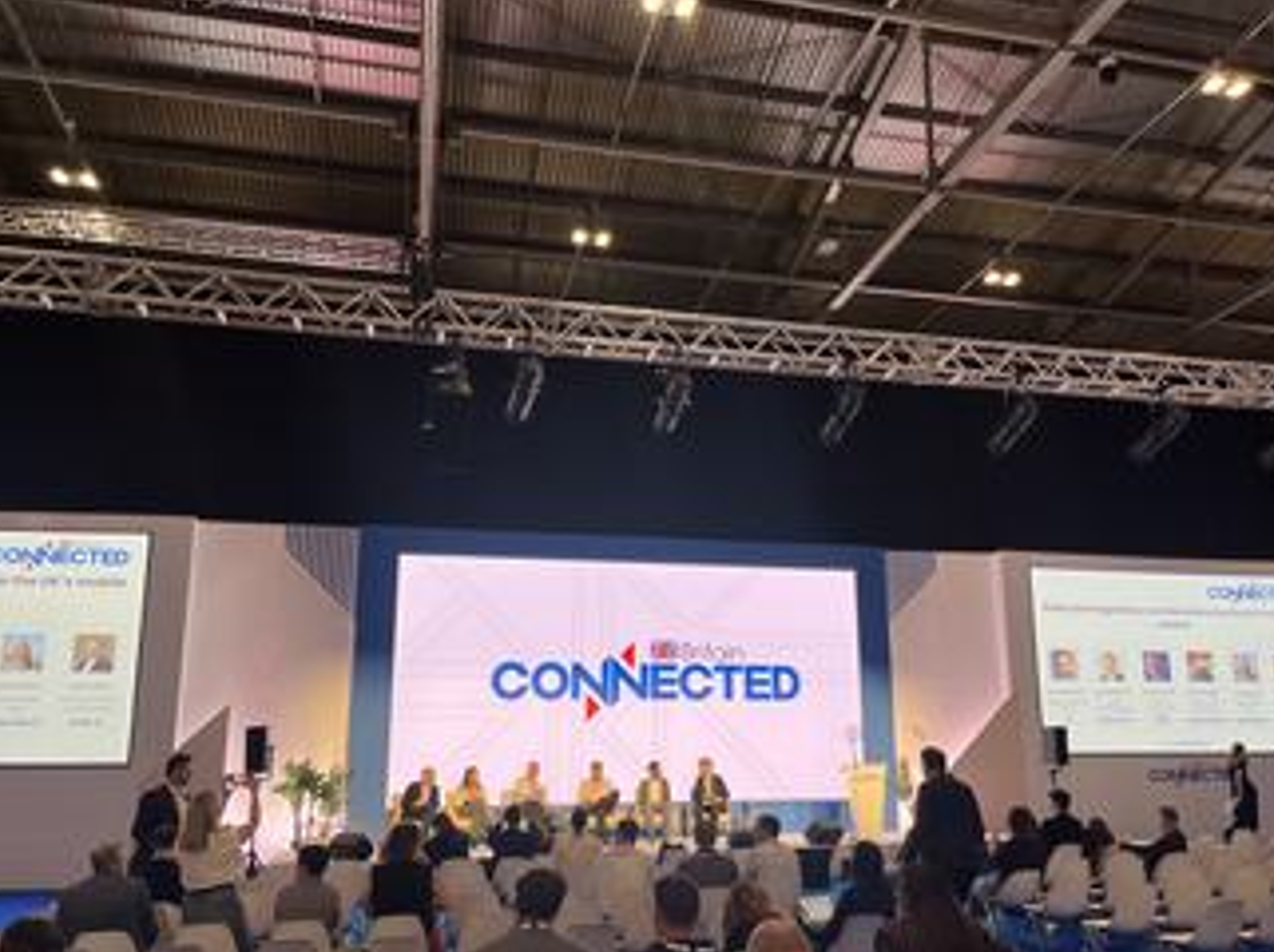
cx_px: 679
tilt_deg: +11.8
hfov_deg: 61.7
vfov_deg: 48.1
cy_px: 508
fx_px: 1066
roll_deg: +1.8
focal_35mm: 29
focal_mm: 5.1
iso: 100
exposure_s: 1/100
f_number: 1.6
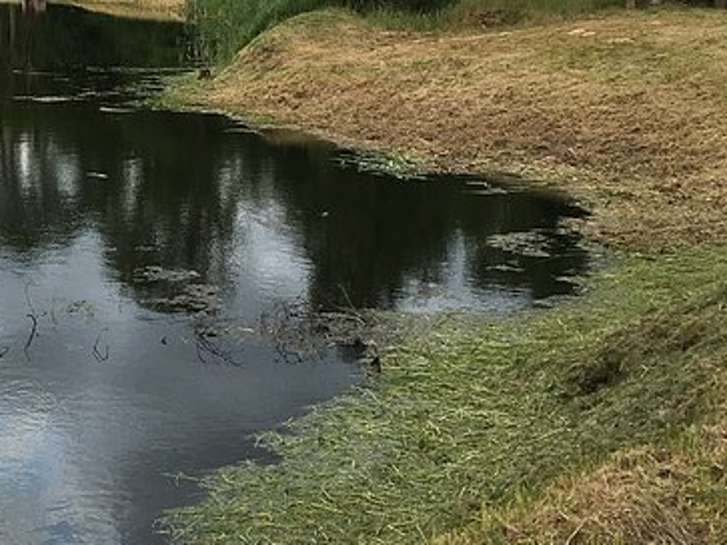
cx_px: 72
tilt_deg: +0.2
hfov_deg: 26.2
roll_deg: -0.2
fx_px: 1512
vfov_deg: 19.5
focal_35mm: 72
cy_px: -65
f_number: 2.2
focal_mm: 4.15
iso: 25
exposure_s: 1/340
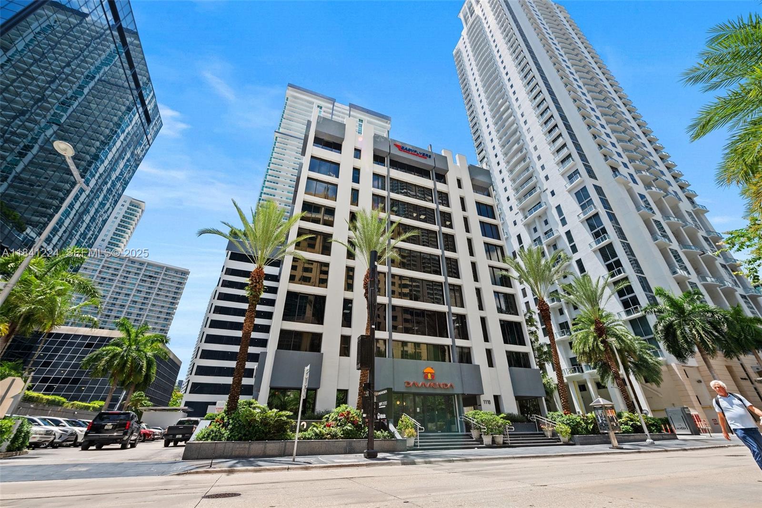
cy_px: 254
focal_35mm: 14
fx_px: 296
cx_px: 381
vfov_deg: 81.2
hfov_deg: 104.2
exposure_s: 1/640
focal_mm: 14
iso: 200
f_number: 8
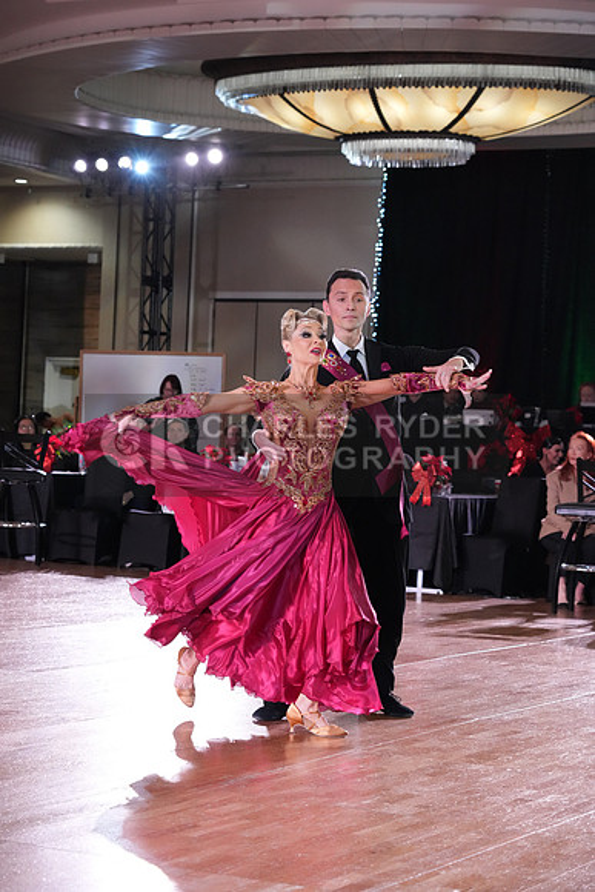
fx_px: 2081
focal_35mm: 84
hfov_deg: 16.3
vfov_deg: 24.2
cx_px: 298
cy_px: 446
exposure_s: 1/320
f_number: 5.6
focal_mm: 84
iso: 5000
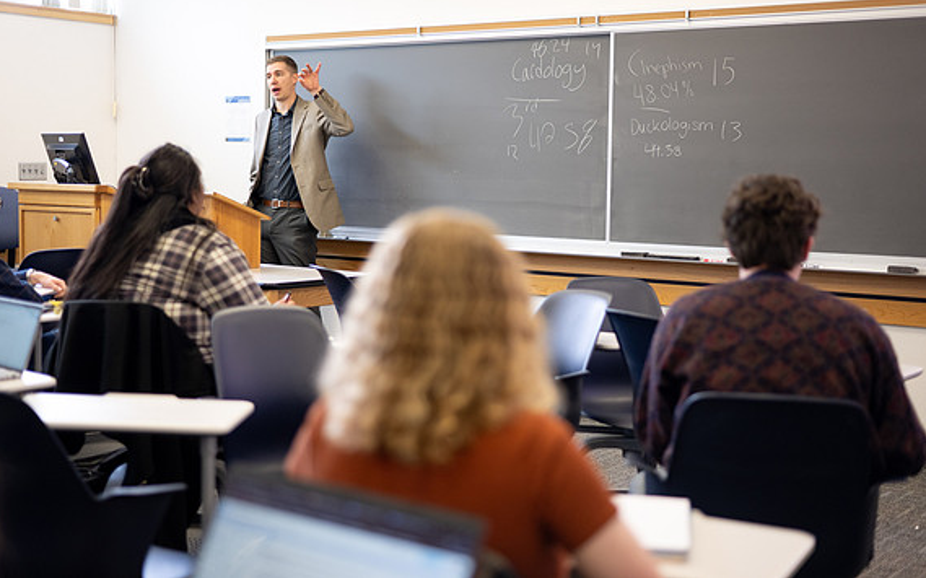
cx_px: 465
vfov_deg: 24.8
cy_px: 265
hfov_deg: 38.9
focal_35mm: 52
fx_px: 1312
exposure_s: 1/200
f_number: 1.8
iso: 800
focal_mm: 50
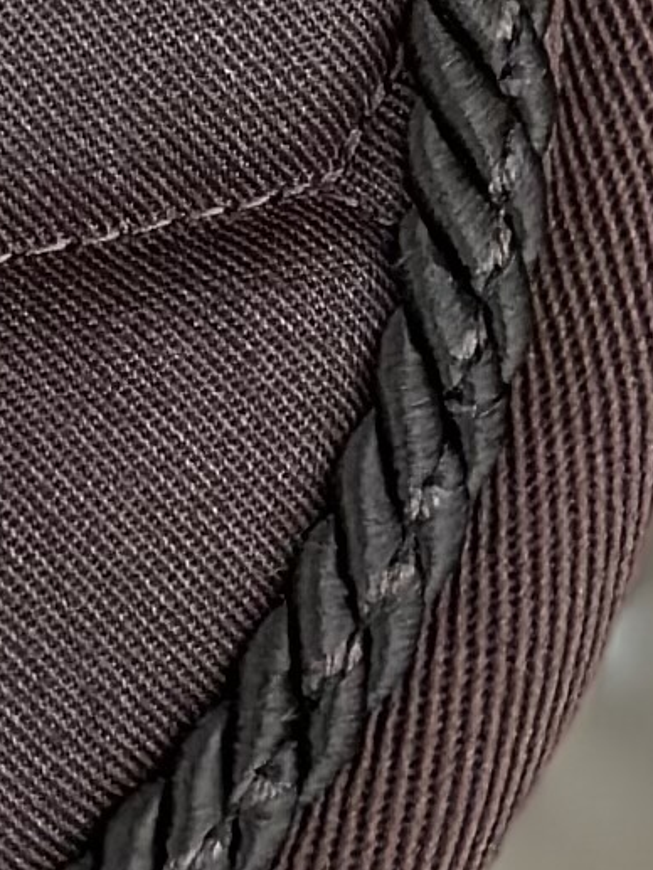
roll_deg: +3.4
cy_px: -362
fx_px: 9403
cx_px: -91
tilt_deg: -41.7
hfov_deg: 4.0
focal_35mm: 374
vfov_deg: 5.3
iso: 100
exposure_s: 1/121
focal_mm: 6.86
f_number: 1.78
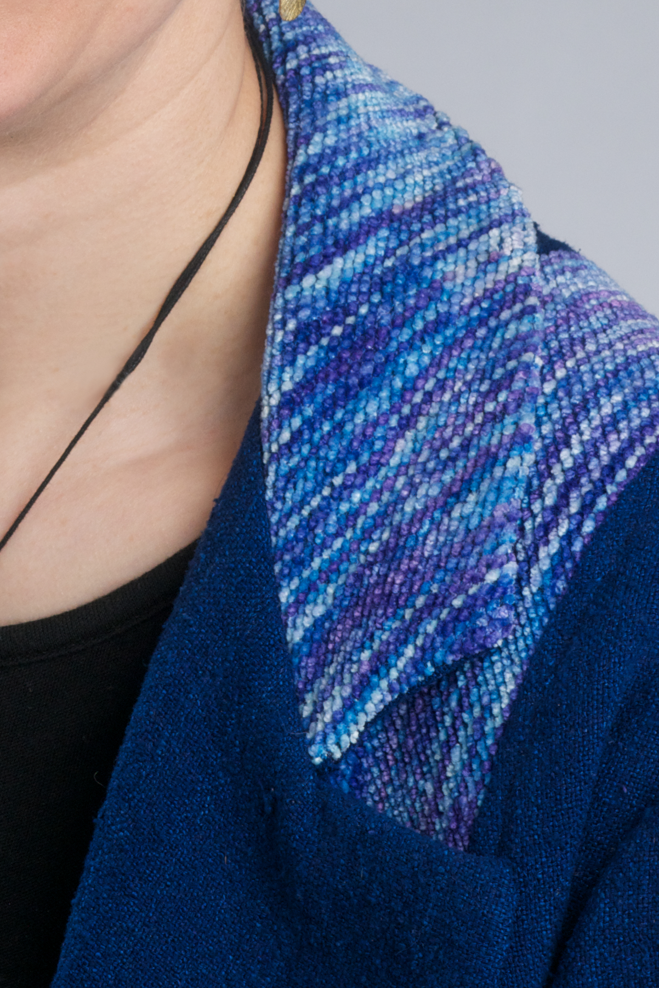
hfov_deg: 4.6
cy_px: 2
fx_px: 8131
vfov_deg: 6.9
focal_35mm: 296
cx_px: 8
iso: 200
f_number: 11
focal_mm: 85
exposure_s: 1/160
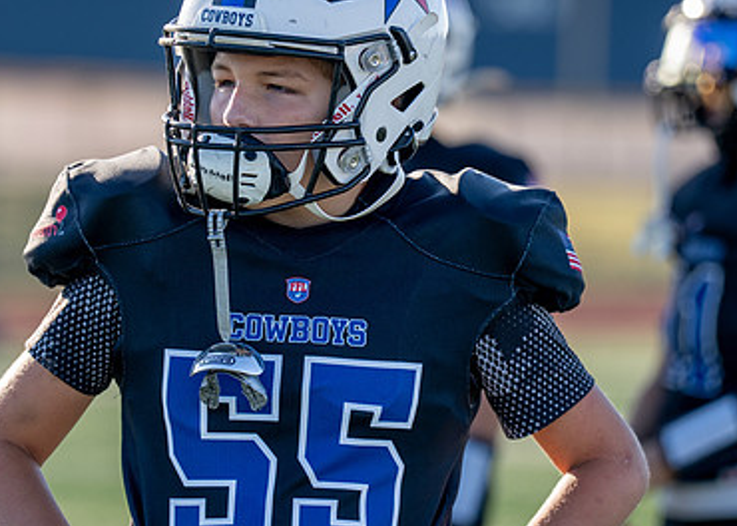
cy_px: 224
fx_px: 8307
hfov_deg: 5.1
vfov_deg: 3.6
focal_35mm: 397
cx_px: 319
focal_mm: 170
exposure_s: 1/1000
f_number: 2.8
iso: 125
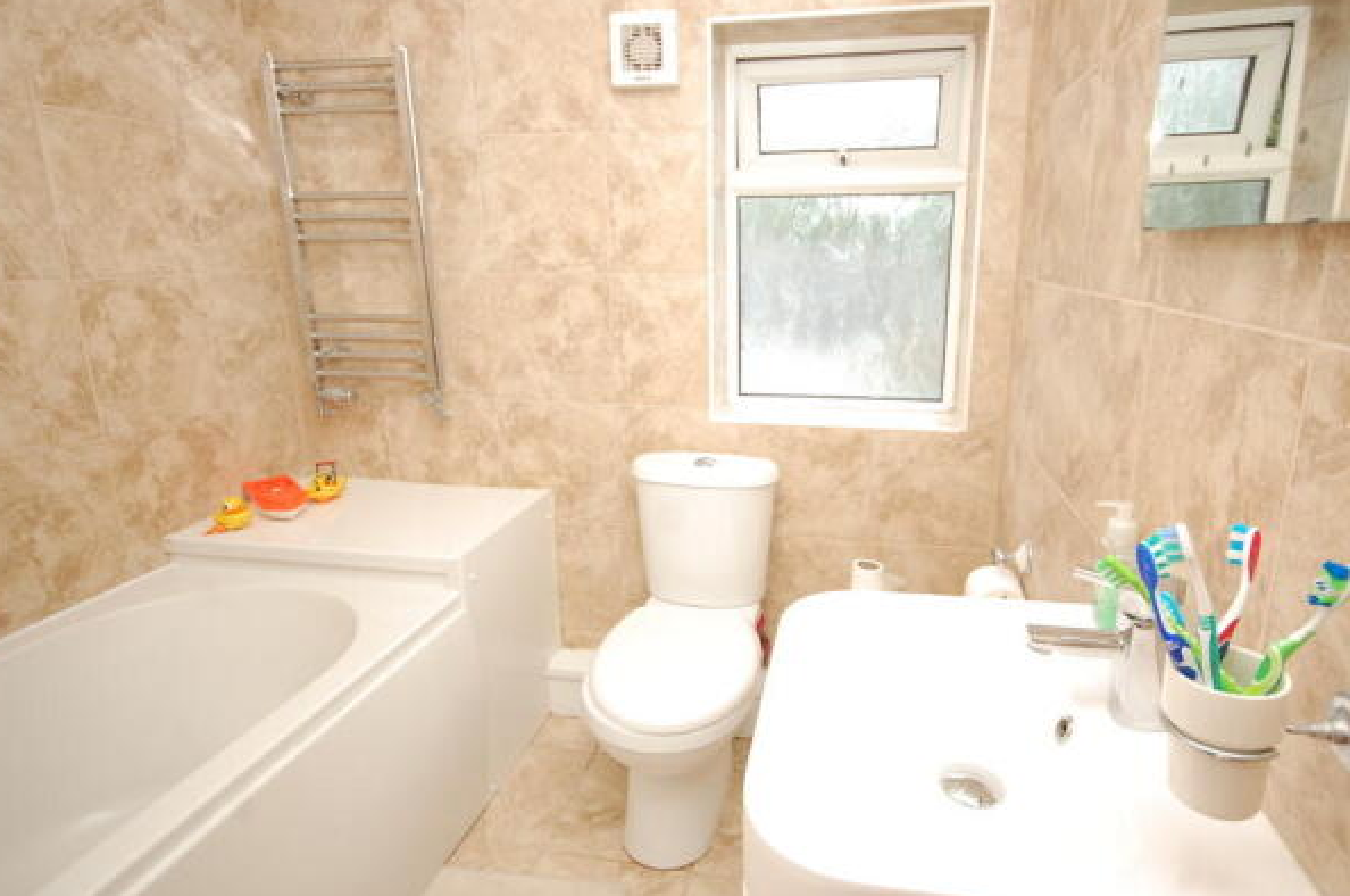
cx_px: 716
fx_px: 807
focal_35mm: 22
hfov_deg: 79.7
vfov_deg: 58.0
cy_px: 449
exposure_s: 1/60
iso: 400
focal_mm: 13
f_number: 4.5
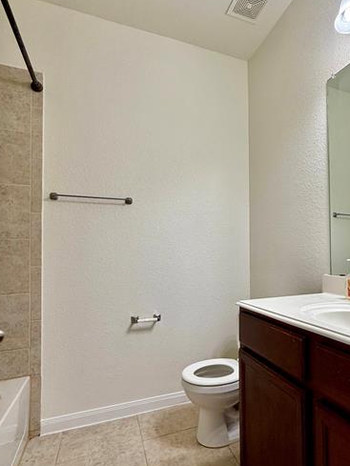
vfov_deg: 76.3
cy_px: 251
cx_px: 237
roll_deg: +0.8
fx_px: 296
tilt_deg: +1.3
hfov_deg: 59.5
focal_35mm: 22
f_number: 2.2
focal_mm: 2.22
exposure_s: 1/60
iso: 320
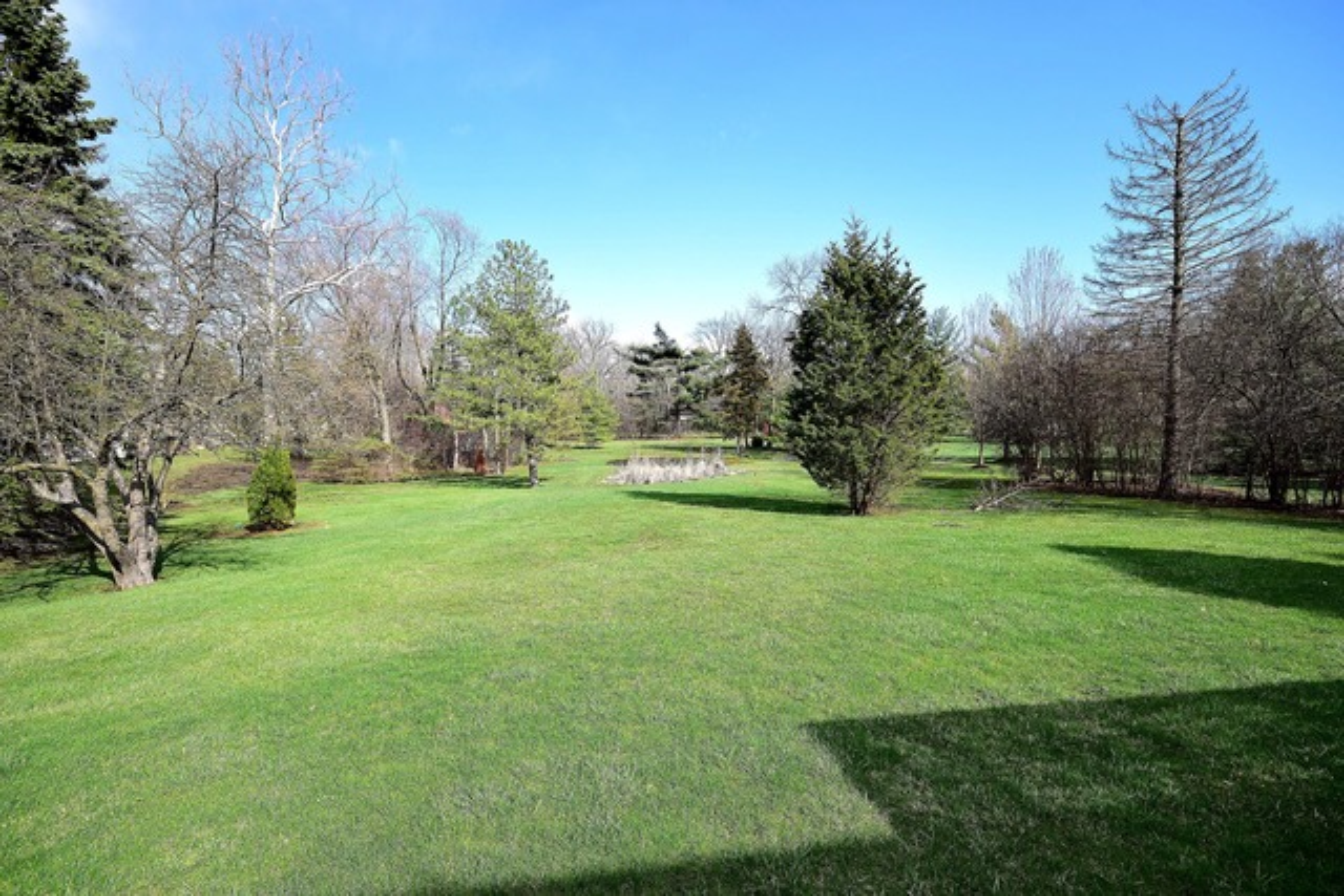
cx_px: 672
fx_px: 672
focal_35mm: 18
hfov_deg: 90.0
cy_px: 448
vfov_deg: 67.4
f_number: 11
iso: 500
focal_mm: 12
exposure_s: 1/400
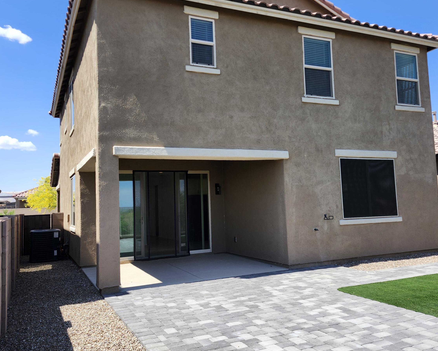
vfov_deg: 48.5
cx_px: 232
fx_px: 389
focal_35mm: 30
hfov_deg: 58.7
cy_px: 167
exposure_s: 1/878
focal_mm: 5.54
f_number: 1.8
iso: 25
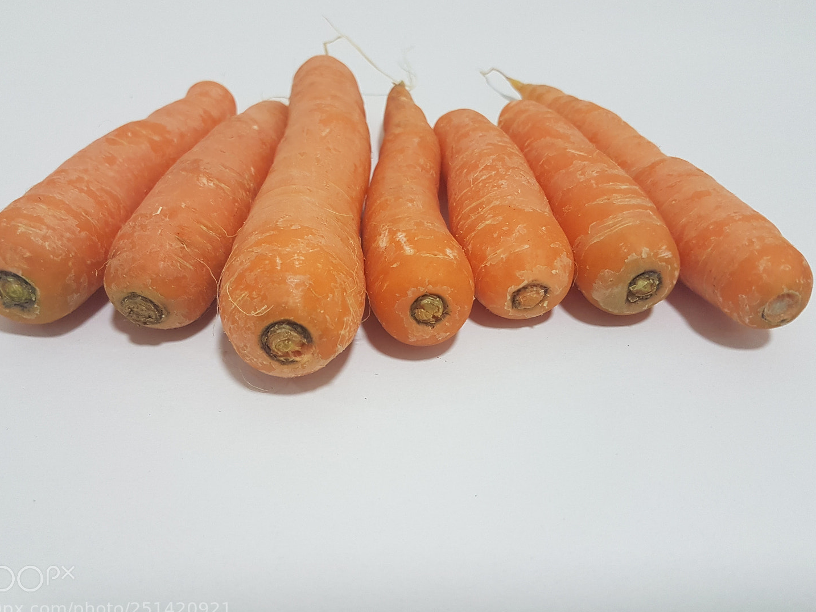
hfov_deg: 61.6
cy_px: 312
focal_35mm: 29
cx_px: 389
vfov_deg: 48.2
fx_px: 684
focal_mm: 4.2
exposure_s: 1/50
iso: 160
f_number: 1.7
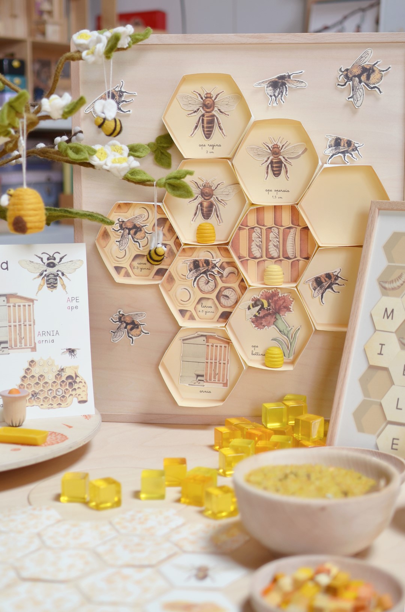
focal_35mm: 52
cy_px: 306
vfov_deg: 37.9
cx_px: 202
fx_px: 890
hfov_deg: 25.6
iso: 100
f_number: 4
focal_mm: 35
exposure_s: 1/100
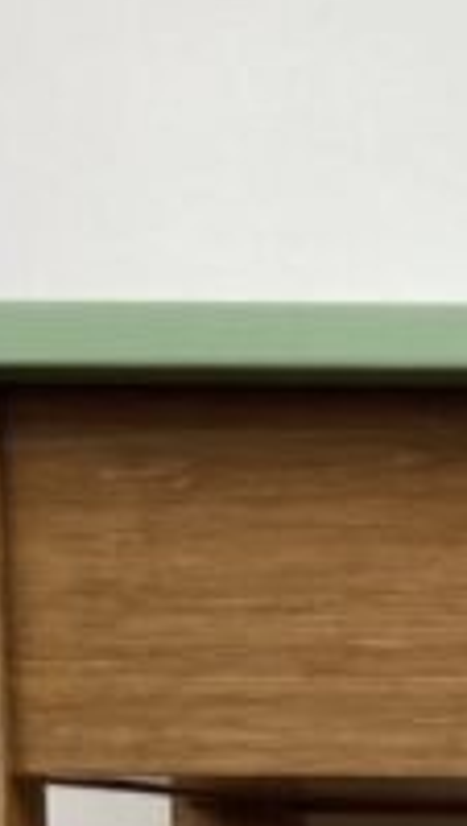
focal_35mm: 156
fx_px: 3423
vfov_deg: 12.7
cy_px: 1421
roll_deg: -0.2
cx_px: 1008
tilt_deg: -6.0
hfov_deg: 7.4
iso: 25
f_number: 1.8
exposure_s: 1/100
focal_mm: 3.99
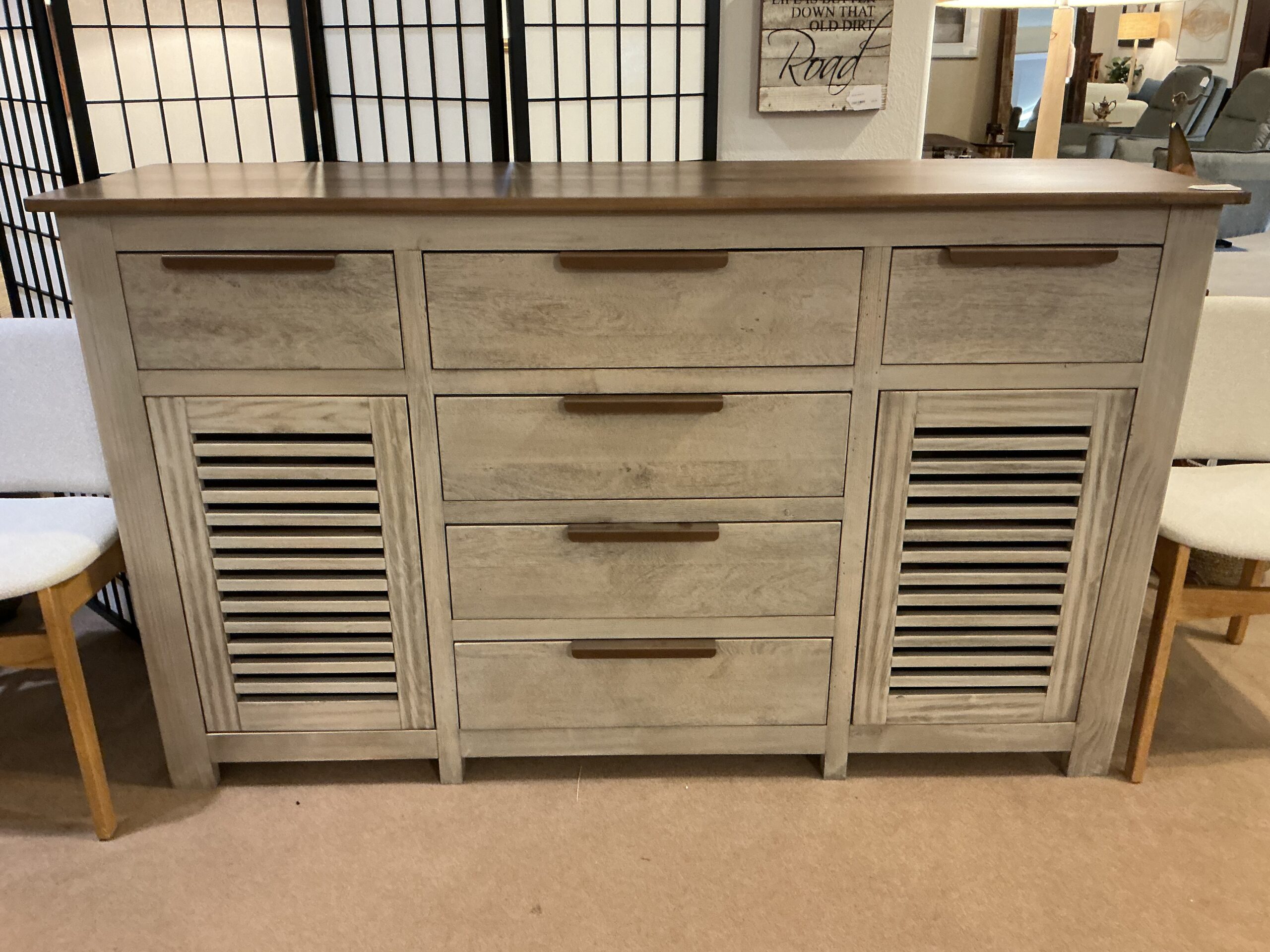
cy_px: 476
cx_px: 635
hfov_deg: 61.7
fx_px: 1064
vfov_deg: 48.2
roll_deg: +0.0
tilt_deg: -20.8
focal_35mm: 29
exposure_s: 1/40
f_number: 1.8
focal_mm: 3
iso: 200
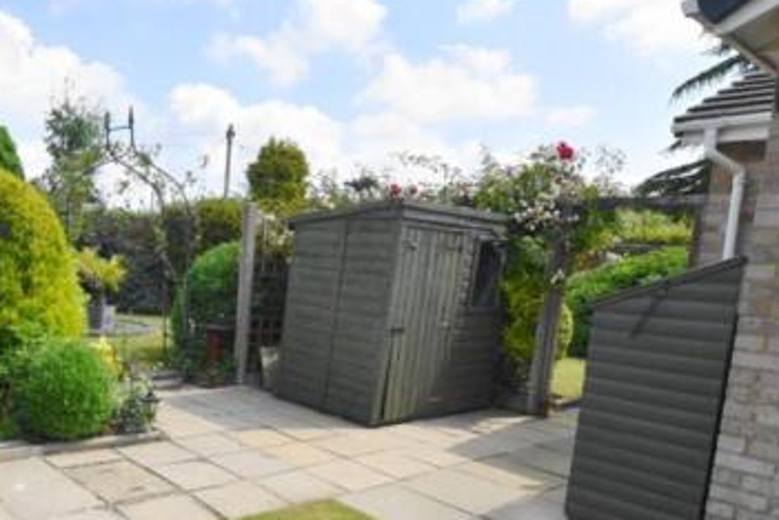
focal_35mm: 28
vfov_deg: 45.7
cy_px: 348
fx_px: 606
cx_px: 206
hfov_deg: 62.2
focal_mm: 10
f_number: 8
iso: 100
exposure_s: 1/250
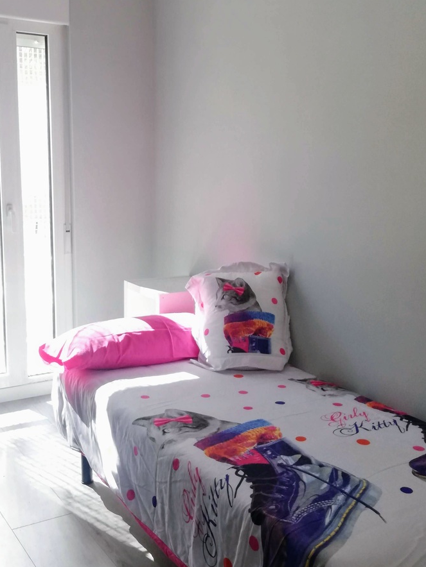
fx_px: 722
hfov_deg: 32.9
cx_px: 231
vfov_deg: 42.9
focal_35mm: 44
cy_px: 291
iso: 200
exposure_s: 1/50
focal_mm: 3.81
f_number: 2.2
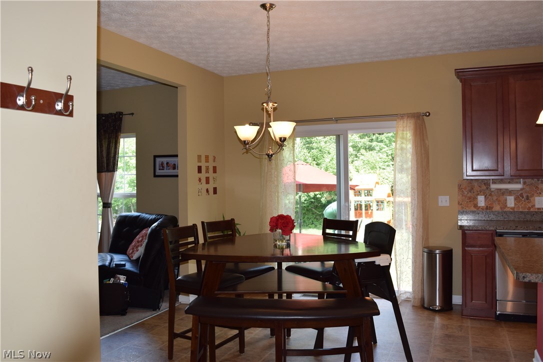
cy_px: 181
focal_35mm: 32
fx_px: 475
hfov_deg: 59.5
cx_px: 272
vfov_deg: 41.7
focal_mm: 21
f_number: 5.6
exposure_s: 1/125
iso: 500
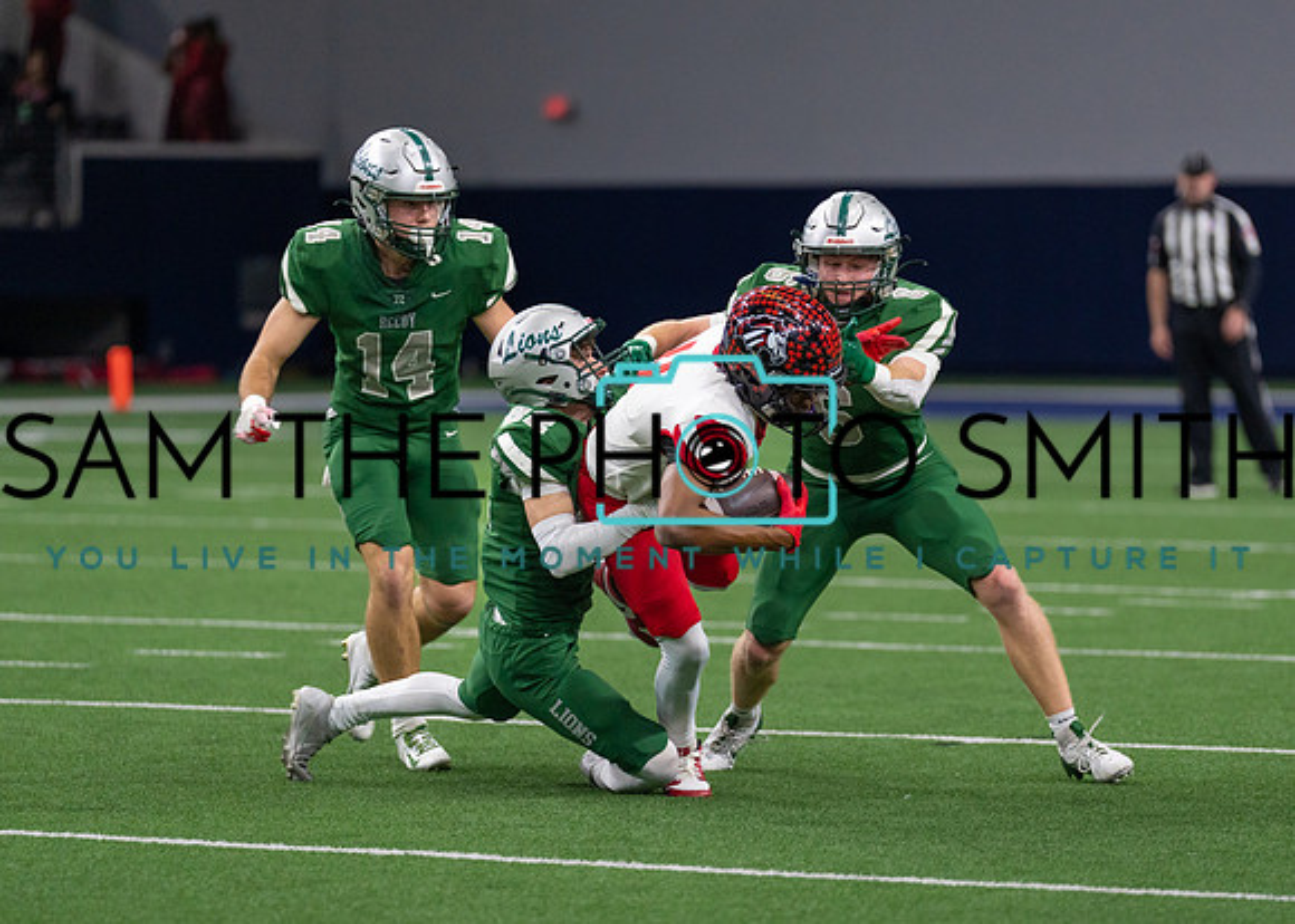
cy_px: 525
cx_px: 773
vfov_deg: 5.6
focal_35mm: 259
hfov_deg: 7.8
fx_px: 9520
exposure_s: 1/1000
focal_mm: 200
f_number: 2.8
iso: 1600
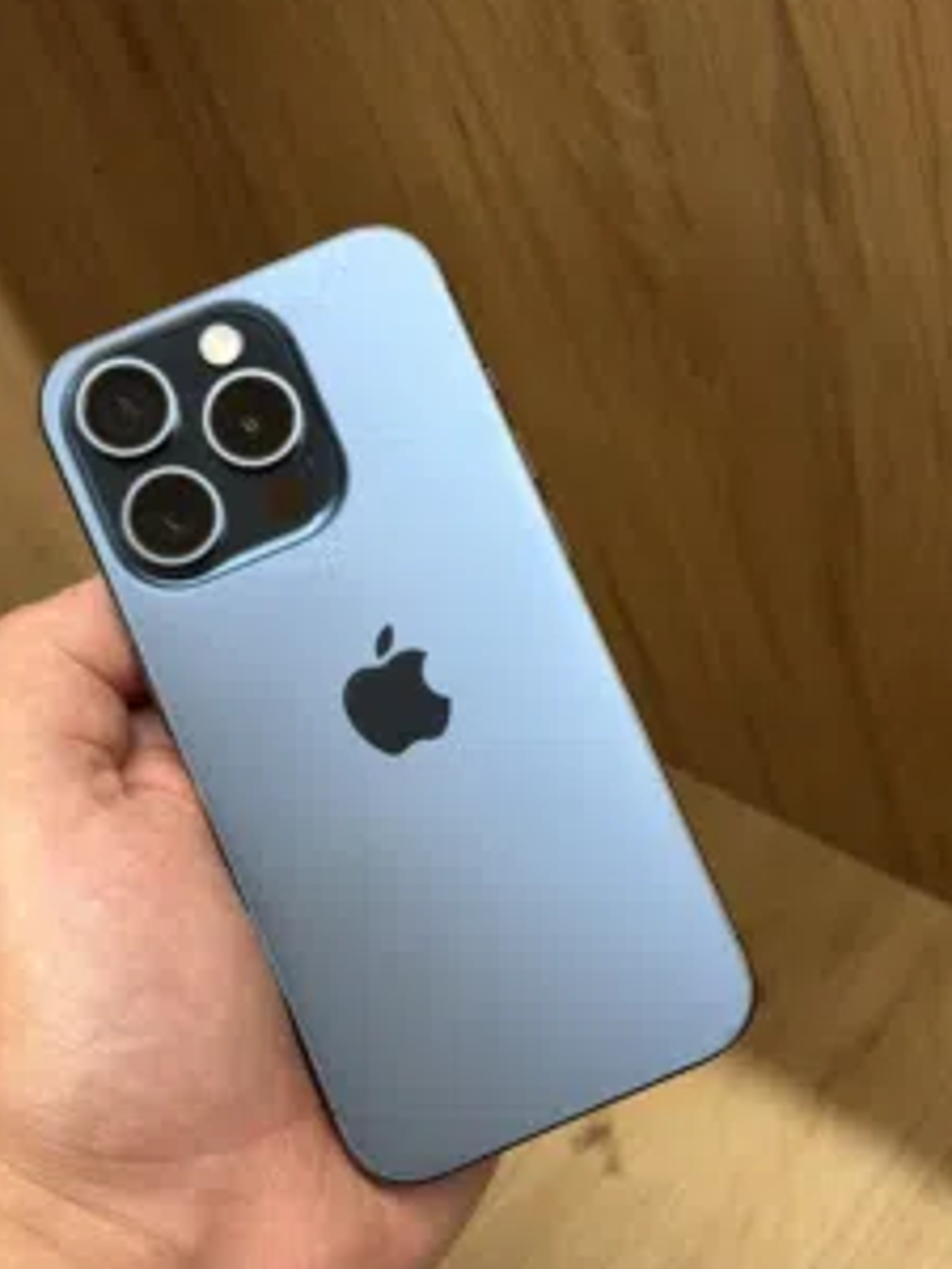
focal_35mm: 64
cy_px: 749
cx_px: 440
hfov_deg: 22.9
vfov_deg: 30.2
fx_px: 2347
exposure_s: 1/50
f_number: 1.78
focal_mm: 6.76
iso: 125
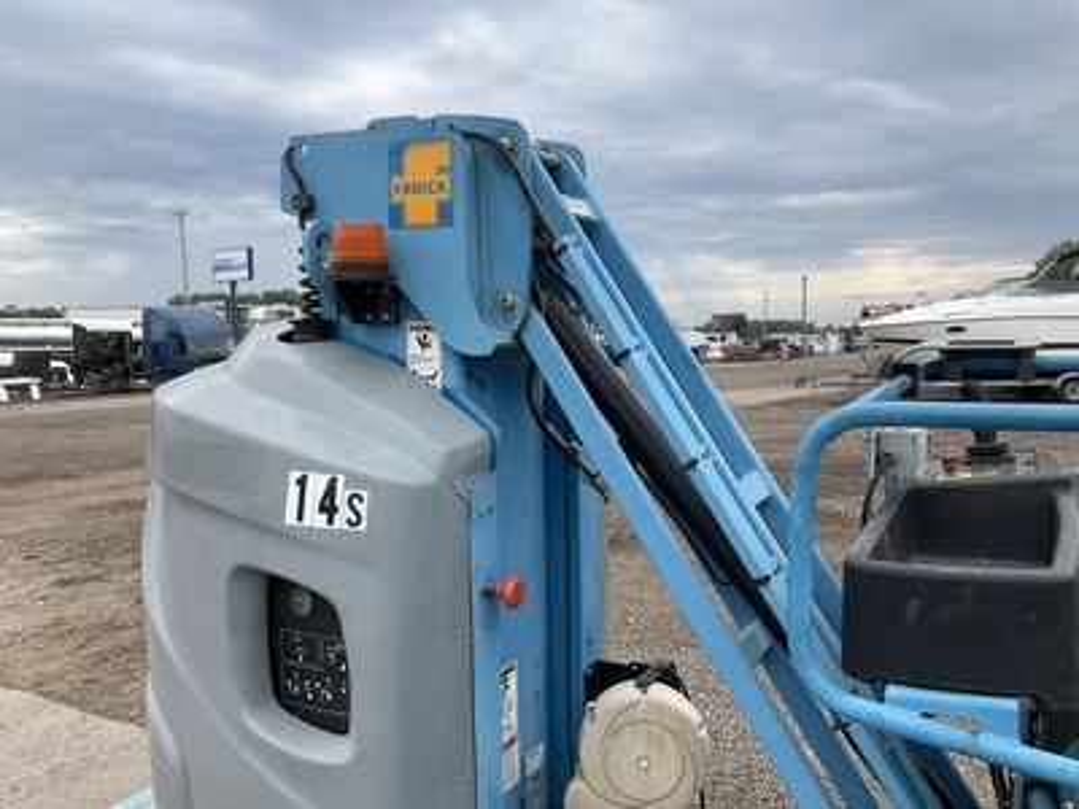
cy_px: 404
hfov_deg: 61.7
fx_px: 904
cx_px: 540
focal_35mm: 29
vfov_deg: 48.2
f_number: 1.8
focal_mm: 3
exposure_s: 1/674
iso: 25
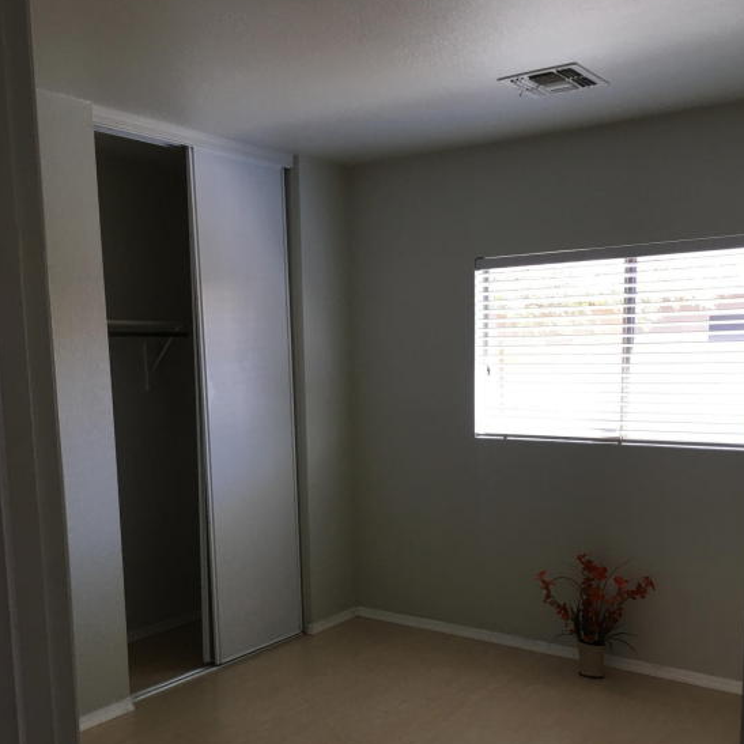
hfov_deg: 46.0
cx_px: 388
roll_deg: +2.2
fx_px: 875
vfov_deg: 45.3
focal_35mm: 36
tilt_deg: -9.5
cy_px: 502
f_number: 2.2
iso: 25
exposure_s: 1/30
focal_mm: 4.15
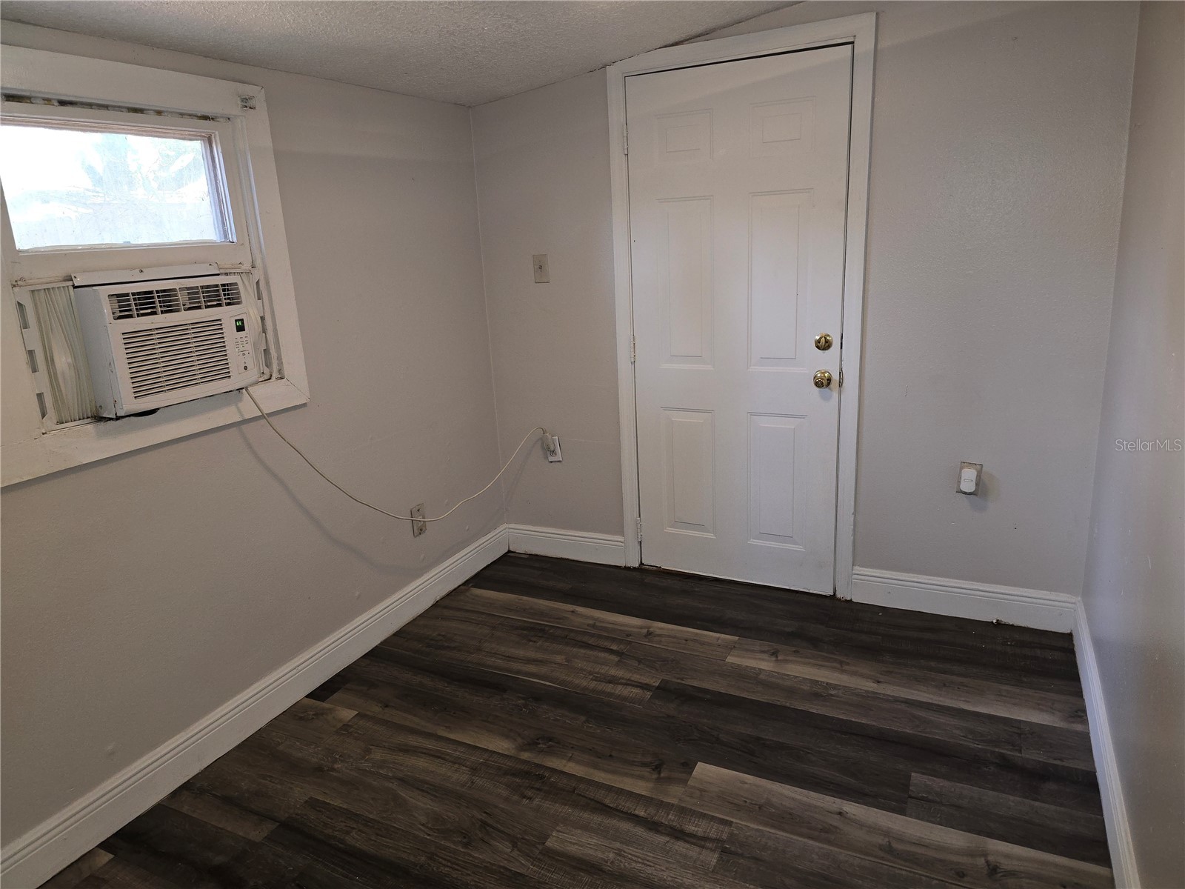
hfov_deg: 73.9
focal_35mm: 23
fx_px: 787
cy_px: 444
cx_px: 592
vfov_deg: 58.9
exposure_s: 1/40
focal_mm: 6.3
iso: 100
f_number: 1.7
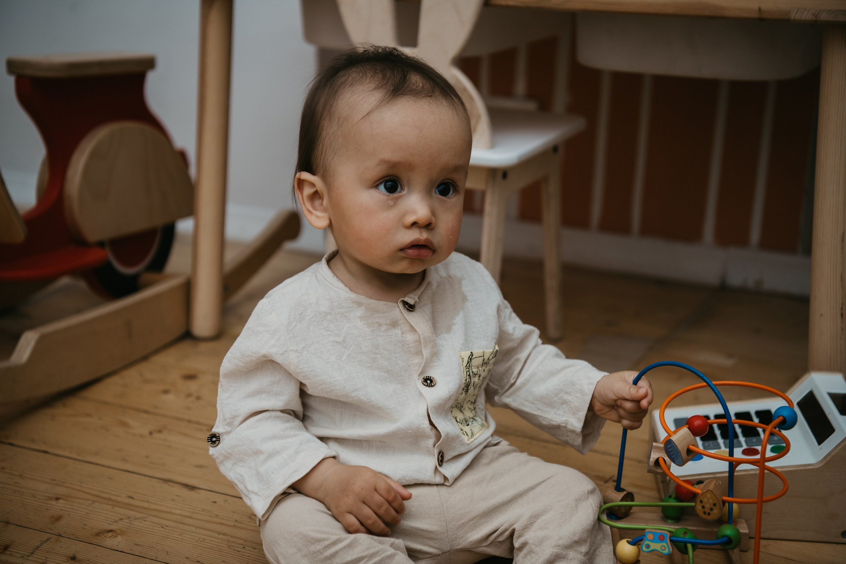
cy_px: 282
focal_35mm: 60
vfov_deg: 22.6
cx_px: 423
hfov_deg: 33.4
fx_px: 1410
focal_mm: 60
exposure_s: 1/160
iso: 100
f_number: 3.5
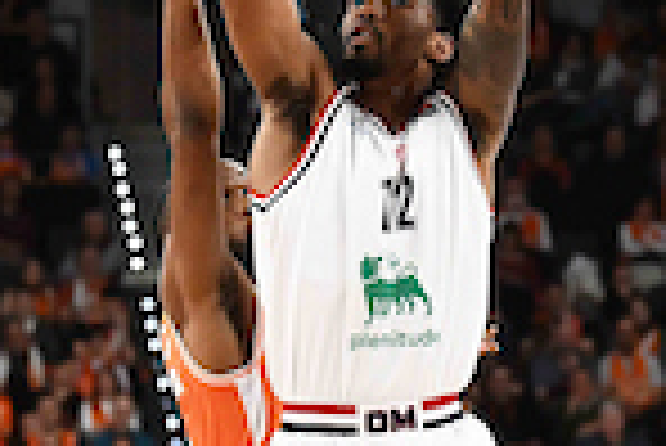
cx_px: 302
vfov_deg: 4.8
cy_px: 496
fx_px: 5259
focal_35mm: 284
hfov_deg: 7.2
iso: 3200
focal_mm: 70
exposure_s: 1/1600
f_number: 2.8
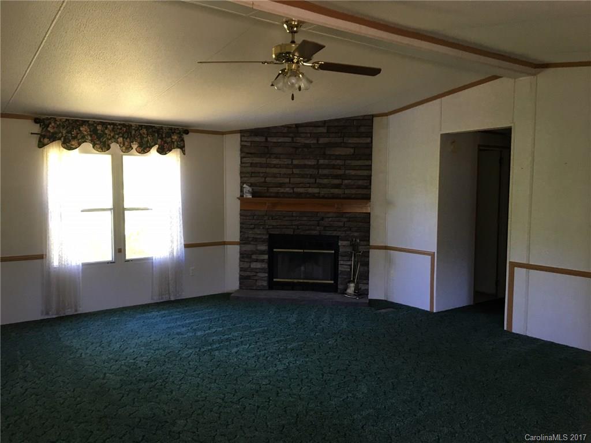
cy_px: 222
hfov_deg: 61.7
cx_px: 296
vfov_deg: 48.2
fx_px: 495
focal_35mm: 29
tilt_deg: -4.5
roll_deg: -0.4
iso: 80
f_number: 2.2
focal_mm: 4.15
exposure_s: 1/30
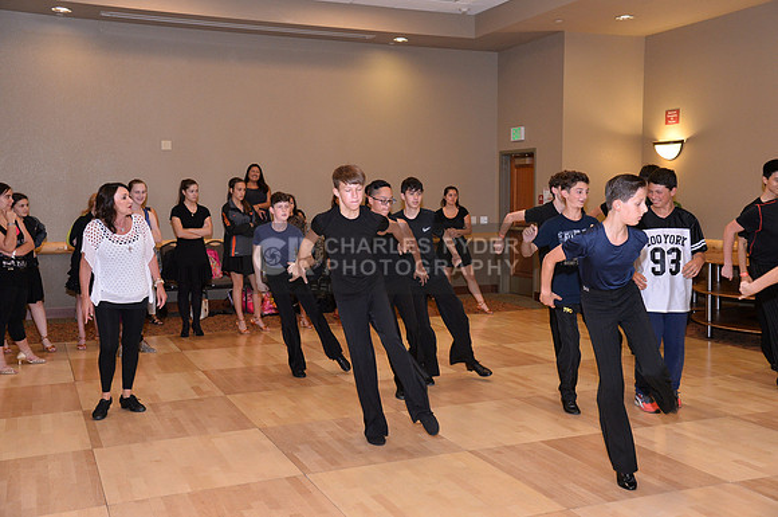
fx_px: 820
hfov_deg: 50.8
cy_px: 258
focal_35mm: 38
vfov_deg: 35.0
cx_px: 389
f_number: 5.6
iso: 2000
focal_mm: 38
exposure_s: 1/250
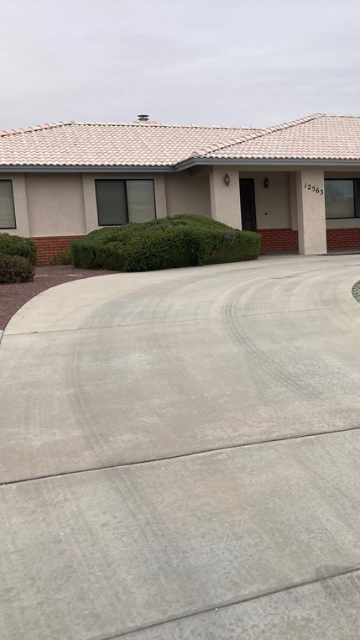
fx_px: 695
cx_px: 342
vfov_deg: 49.4
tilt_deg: -6.4
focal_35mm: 41
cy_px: 321
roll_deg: +1.4
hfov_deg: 27.7
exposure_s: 1/941
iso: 20
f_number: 1.8
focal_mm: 3.99
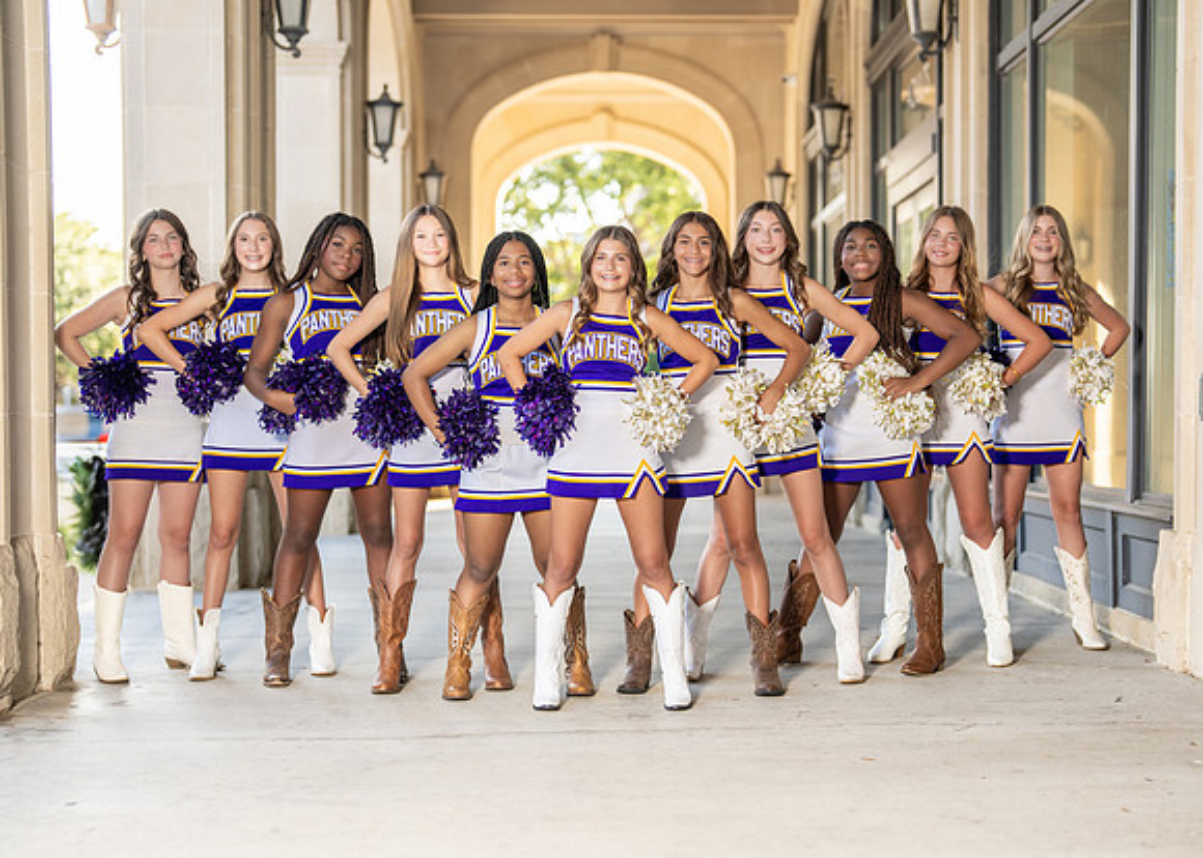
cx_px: 659
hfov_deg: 33.7
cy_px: 469
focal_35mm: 58
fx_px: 1985
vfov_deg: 24.4
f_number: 1.6
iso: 100
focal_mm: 50
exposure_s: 1/400
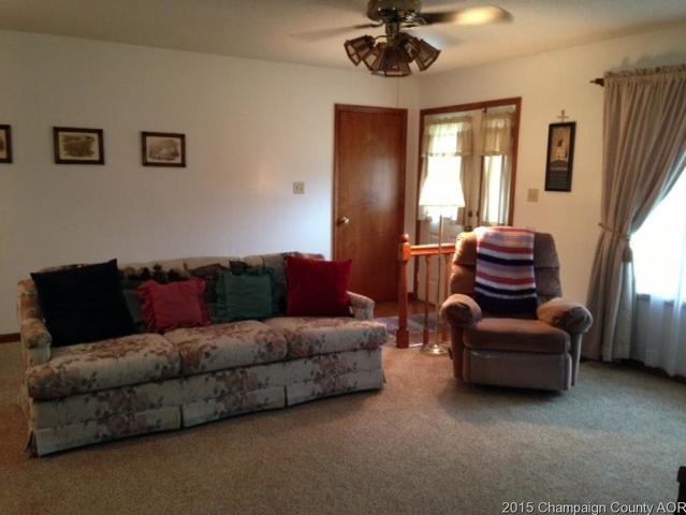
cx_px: 343
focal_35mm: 33
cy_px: 258
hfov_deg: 55.3
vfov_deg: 43.0
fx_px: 654
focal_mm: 4.13
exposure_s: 1/20
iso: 200
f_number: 2.4
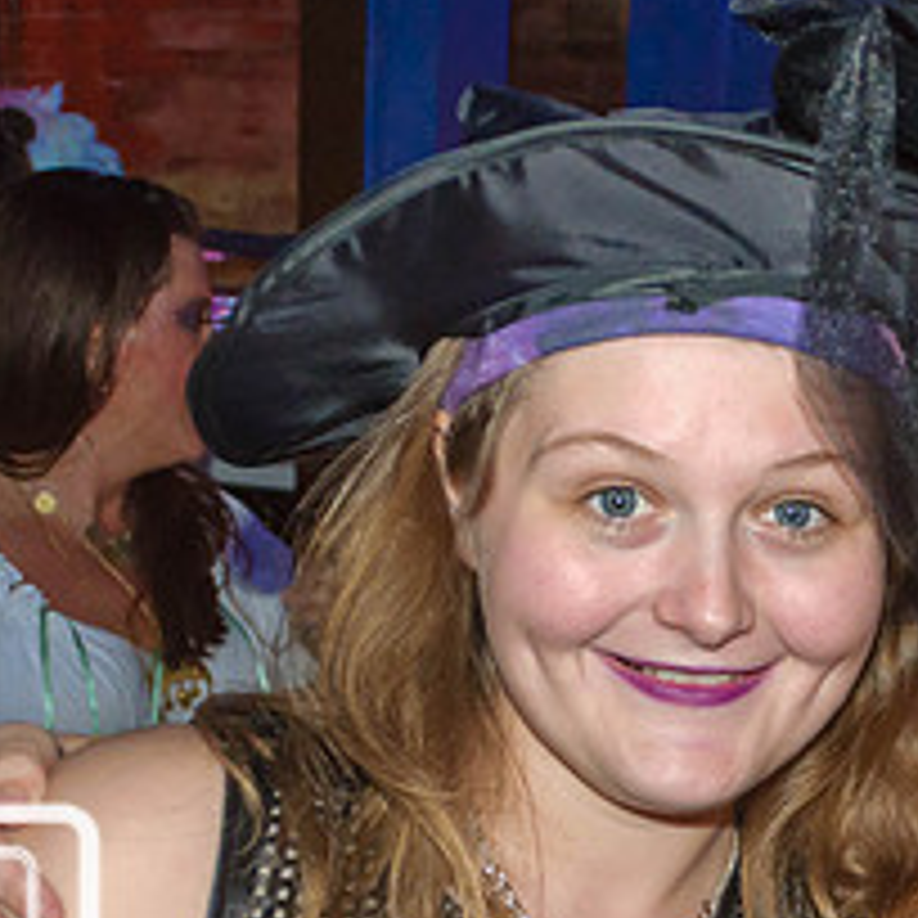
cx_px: 828
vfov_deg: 25.6
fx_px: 1950
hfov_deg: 25.6
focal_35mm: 65
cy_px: 839
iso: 800
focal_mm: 18
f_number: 3.5
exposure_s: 1/60
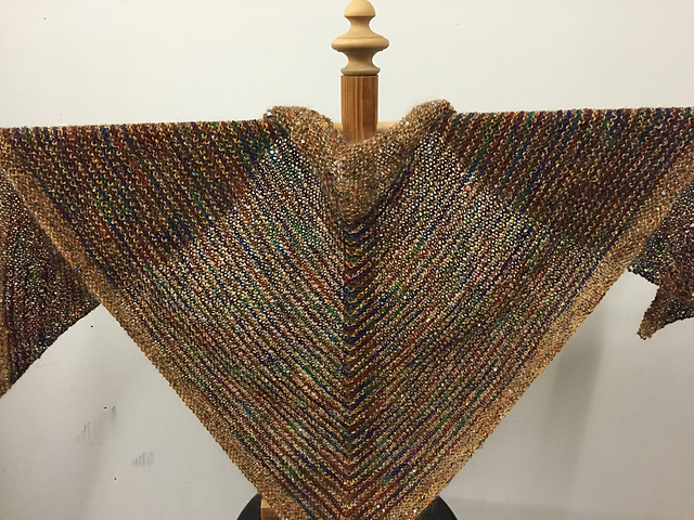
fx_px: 581
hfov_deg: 61.7
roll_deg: -0.6
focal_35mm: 29
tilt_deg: -21.3
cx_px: 347
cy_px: 260
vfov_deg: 48.2
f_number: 2.2
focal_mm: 4.15
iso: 200
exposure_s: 1/30
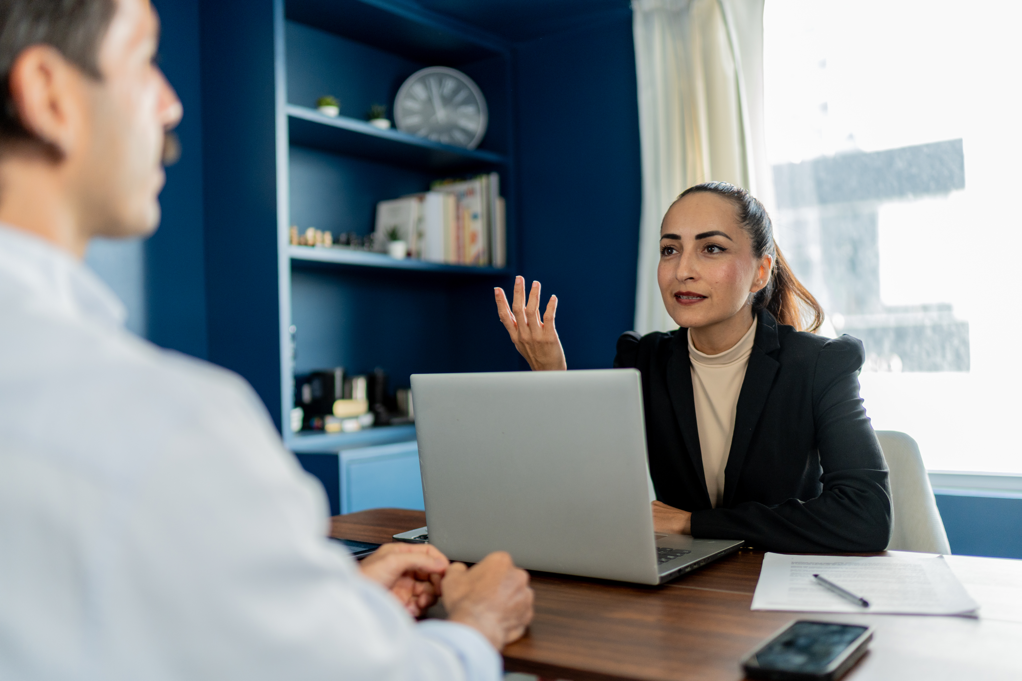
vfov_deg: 37.9
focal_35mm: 35
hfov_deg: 54.4
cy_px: 340
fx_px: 994
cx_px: 511
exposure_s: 1/400
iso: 500
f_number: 1.4
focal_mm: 35
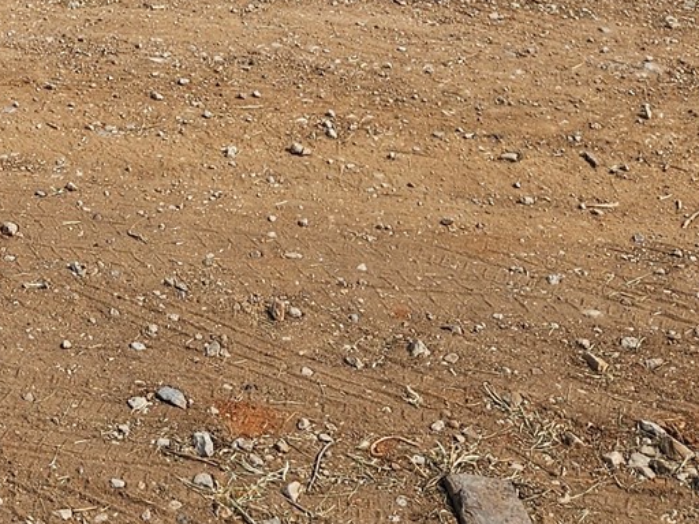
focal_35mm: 92
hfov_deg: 20.3
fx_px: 1858
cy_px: -407
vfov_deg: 14.3
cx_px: -70
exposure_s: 1/2456
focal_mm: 5.4
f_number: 1.8
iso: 25
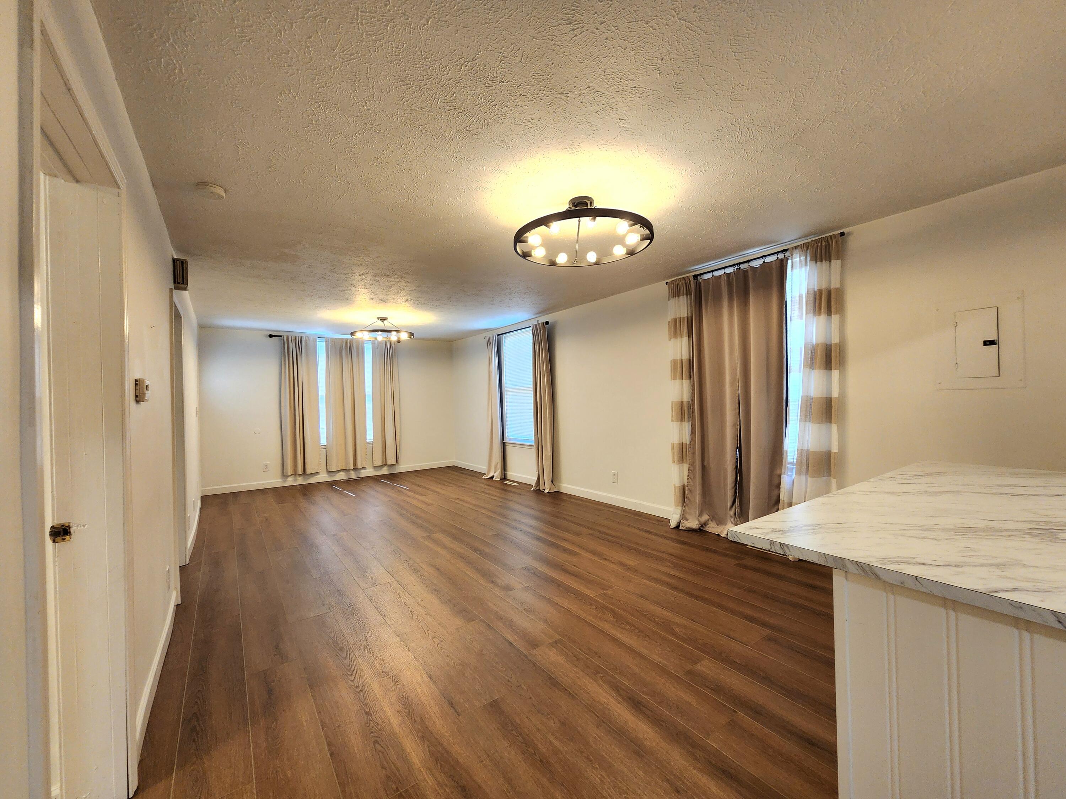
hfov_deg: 106.2
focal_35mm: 13
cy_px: 400
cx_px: 533
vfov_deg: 89.9
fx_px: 400
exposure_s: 1/60.2
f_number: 2.2
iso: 160
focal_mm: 2.2
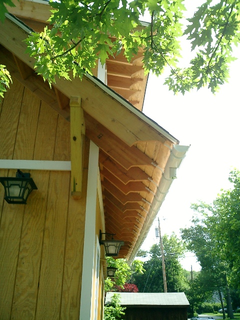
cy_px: 160
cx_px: 120
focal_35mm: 36
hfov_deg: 39.7
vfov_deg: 51.4
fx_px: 333
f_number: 3.2
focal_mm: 7.5
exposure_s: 1/500
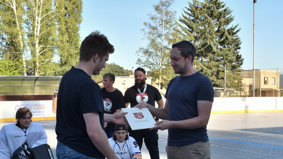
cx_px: 162
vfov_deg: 20.0
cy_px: 146
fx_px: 442
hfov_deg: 35.5
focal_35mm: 59
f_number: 8
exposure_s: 1/250
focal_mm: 23
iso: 200
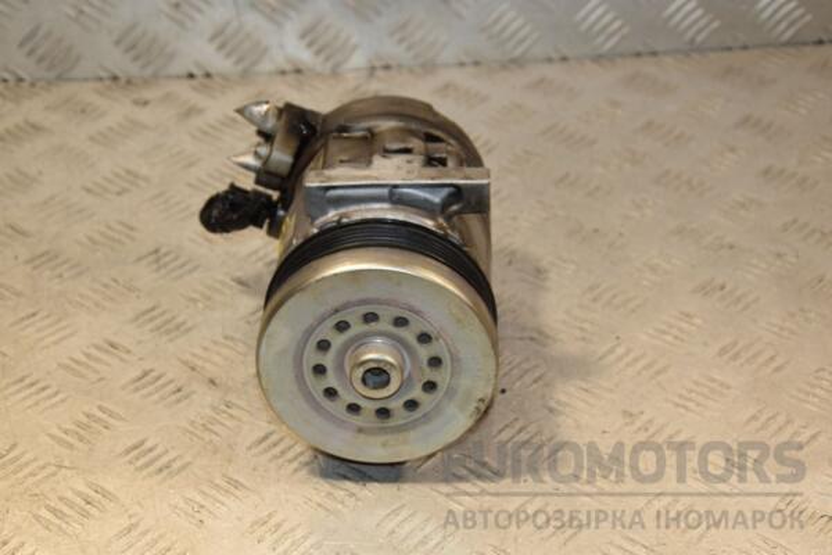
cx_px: 416
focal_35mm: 78
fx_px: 1803
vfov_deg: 17.5
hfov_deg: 26.0
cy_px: 278
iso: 800
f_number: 7.1
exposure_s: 1/200
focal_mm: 52
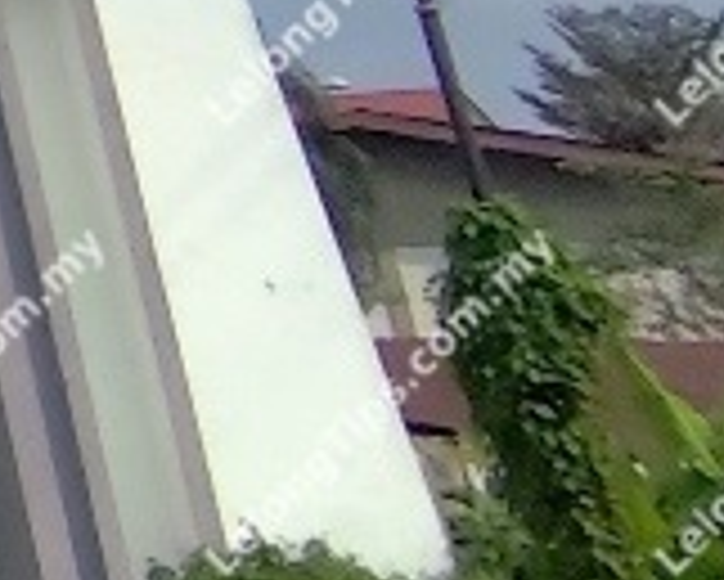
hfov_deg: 10.1
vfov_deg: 10.7
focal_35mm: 117
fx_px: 2509
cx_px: -1637
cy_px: -942
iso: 50
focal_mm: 1.65
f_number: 2.2
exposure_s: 1/1997
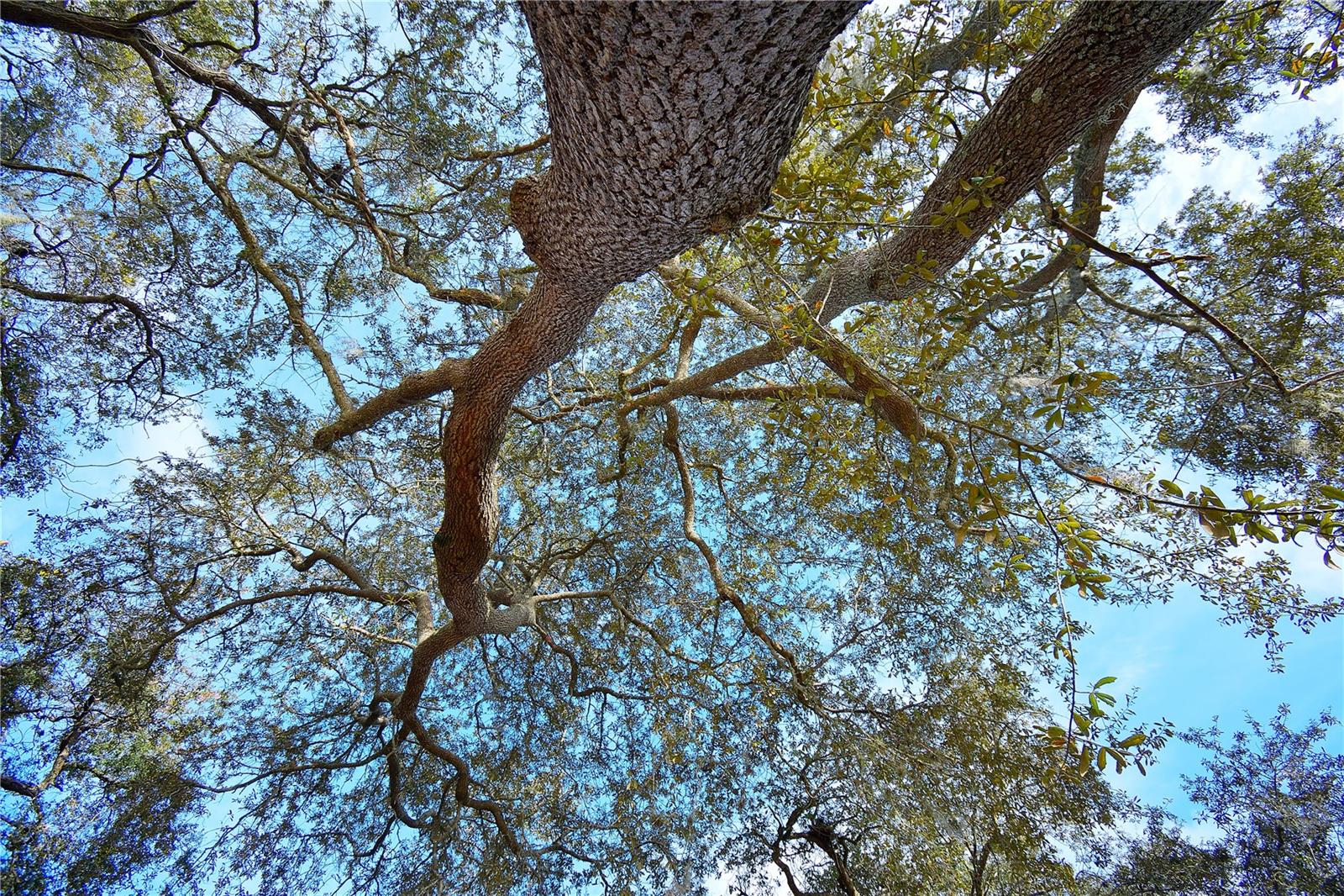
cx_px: 672
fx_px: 560
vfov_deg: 77.3
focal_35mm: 15
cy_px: 448
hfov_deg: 100.4
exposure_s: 1/125
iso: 100
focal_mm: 10
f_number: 4.5
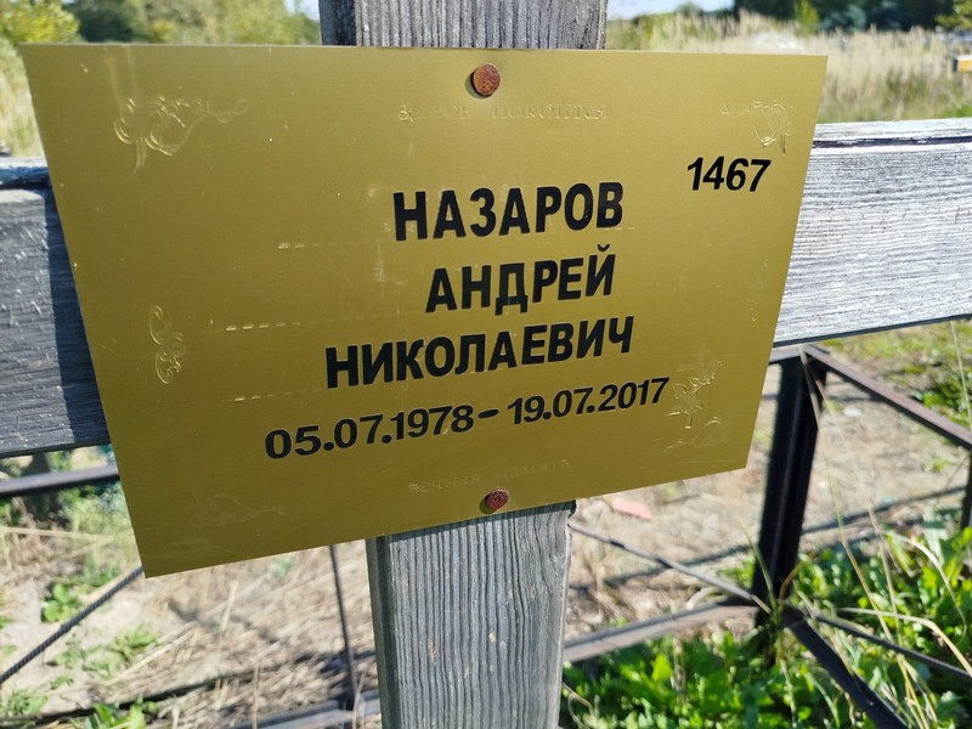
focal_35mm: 24
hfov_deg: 71.6
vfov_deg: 56.8
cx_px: 486
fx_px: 674
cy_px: 364
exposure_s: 1/539
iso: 50
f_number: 1.7
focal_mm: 5.31
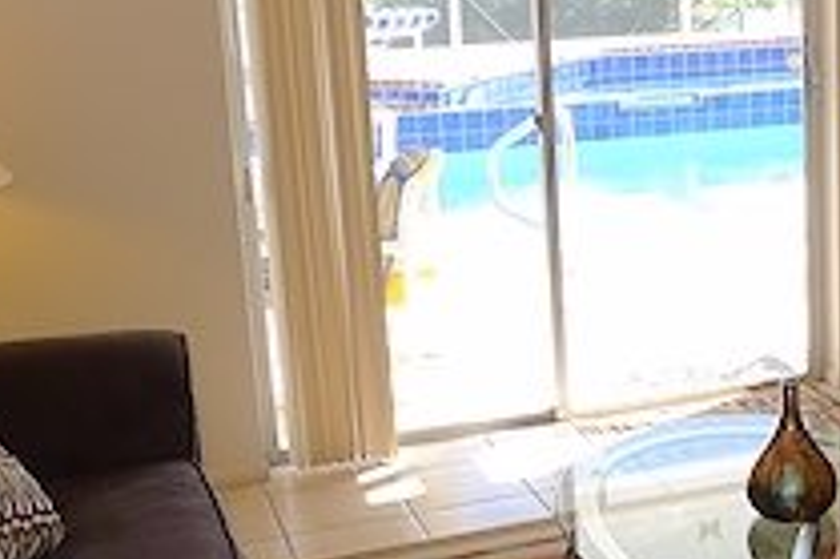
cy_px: 282
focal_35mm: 69
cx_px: 896
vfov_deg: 19.7
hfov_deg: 27.1
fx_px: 1609
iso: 100
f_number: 5
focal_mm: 5.1
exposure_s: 1/30
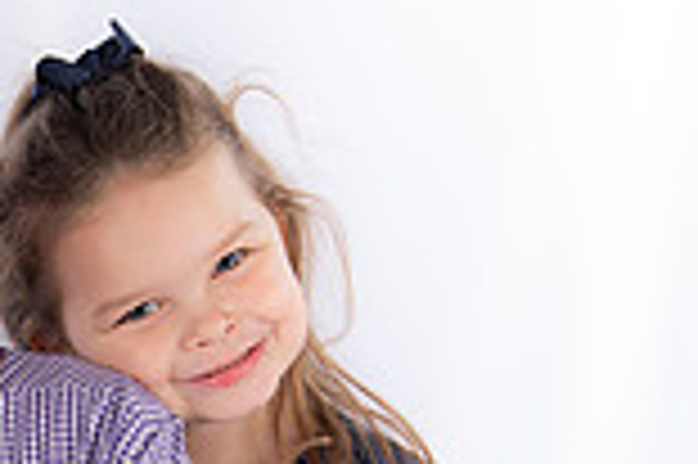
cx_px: -176
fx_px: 3757
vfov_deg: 7.0
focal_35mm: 194
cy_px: 514
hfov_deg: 10.4
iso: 100
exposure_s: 1/200
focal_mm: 52
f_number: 5.6
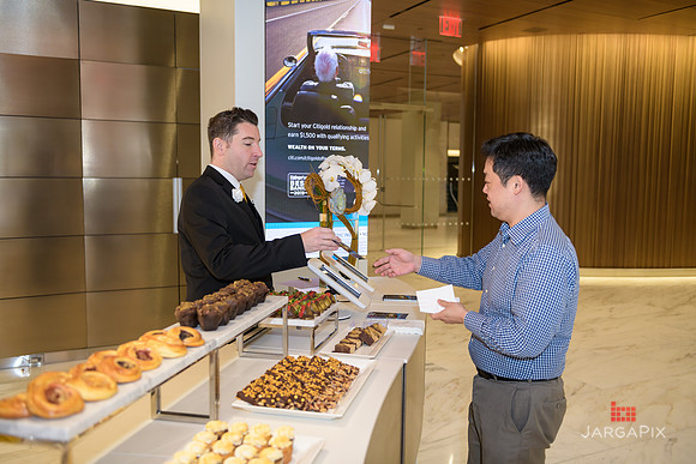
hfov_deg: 58.7
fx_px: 619
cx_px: 348
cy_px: 232
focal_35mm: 32
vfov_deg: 41.1
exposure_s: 1/125
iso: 400
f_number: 3.2
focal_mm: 32
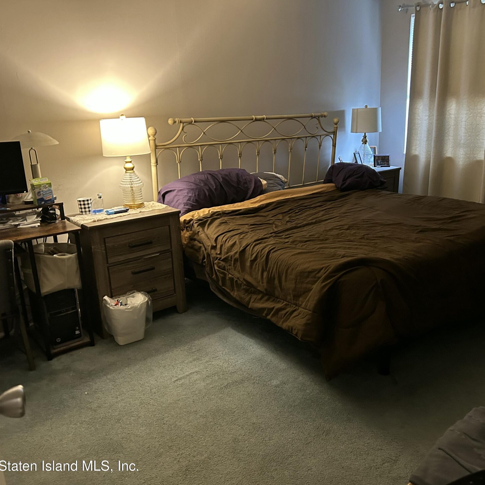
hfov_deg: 52.3
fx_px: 491
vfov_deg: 52.5
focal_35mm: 31
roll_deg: +1.6
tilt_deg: -15.8
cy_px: 243
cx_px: 279
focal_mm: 5.7
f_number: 1.5
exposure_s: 1/30
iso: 500
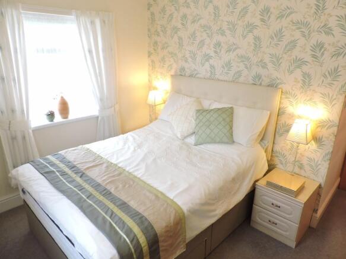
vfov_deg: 56.8
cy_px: 130
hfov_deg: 71.6
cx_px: 173
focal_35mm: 24
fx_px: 240
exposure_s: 1/30
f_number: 3
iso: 360
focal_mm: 4.3
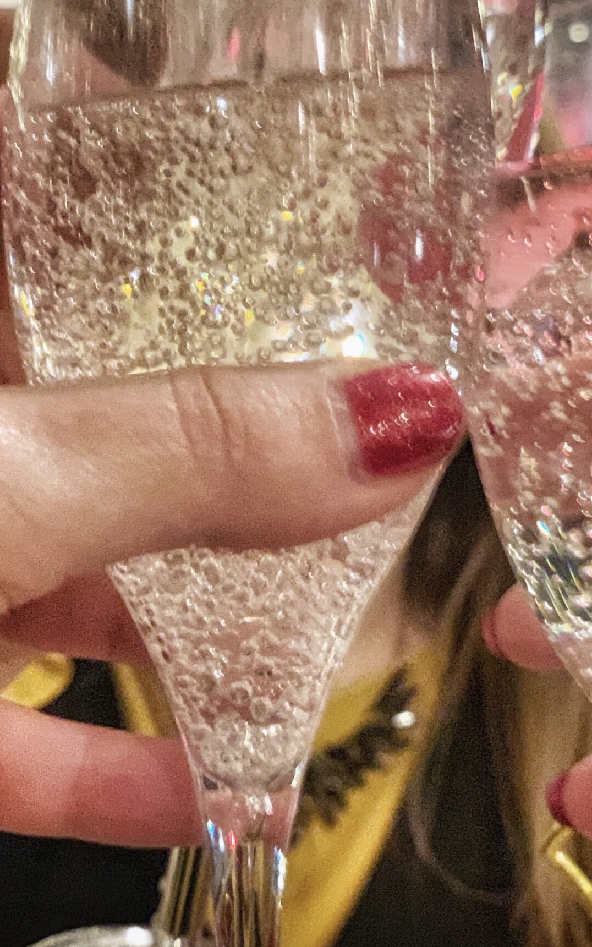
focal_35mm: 82
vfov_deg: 25.2
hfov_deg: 15.9
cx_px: 360
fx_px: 2116
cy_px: 443
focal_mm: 6
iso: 640
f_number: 2.4
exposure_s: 1/25
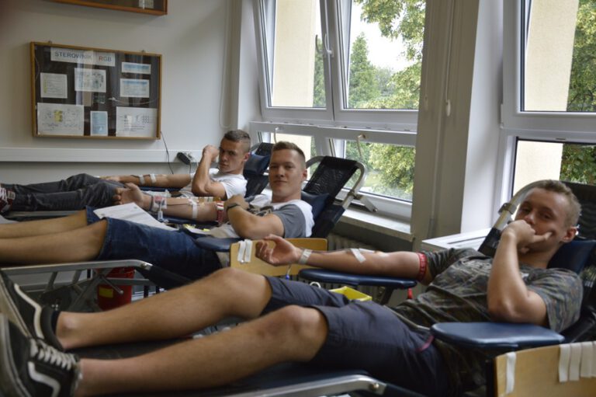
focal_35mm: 39
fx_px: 645
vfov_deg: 34.2
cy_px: 198
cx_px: 298
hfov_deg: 49.6
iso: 400
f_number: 5.6
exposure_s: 1/125
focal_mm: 26
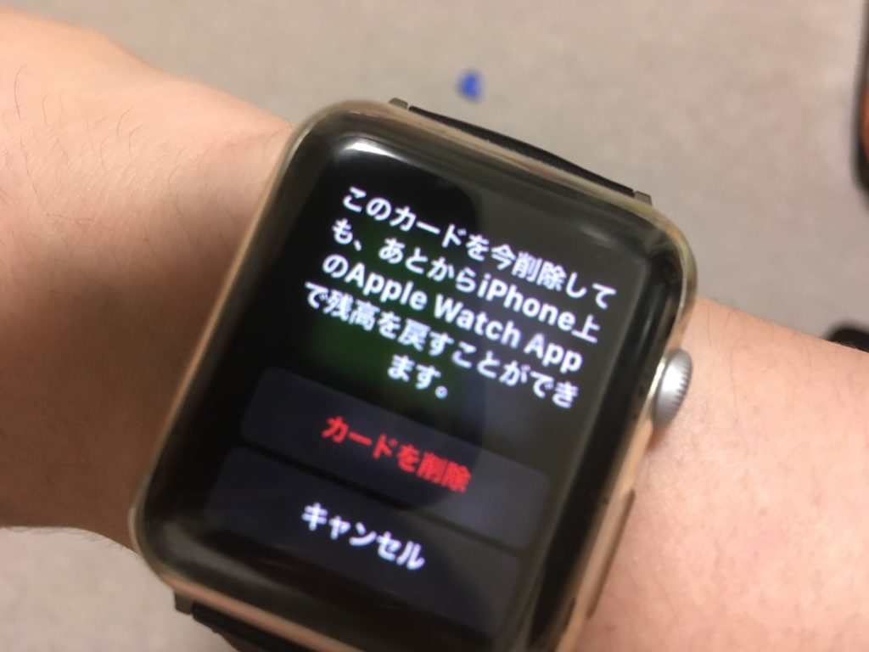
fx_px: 728
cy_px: 326
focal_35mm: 29
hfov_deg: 61.7
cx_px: 434
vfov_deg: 48.2
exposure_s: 1/33
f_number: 2.2
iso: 125
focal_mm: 4.15
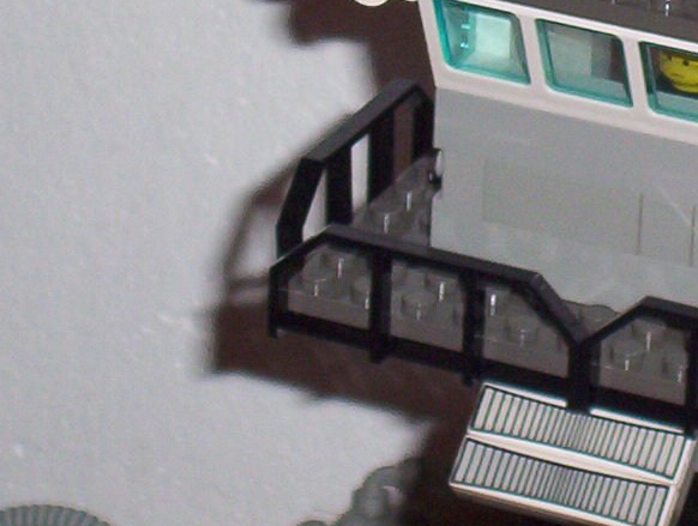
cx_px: 643
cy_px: 159
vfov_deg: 4.9
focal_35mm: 303
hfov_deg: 6.5
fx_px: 6122
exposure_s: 1/90
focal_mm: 16.61
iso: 140
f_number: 4.72
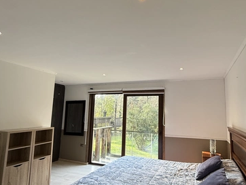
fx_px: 121
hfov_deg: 90.0
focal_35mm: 17
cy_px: 94
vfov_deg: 74.8
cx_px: 146
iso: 80
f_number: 2.2
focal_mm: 2.22
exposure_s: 1/100
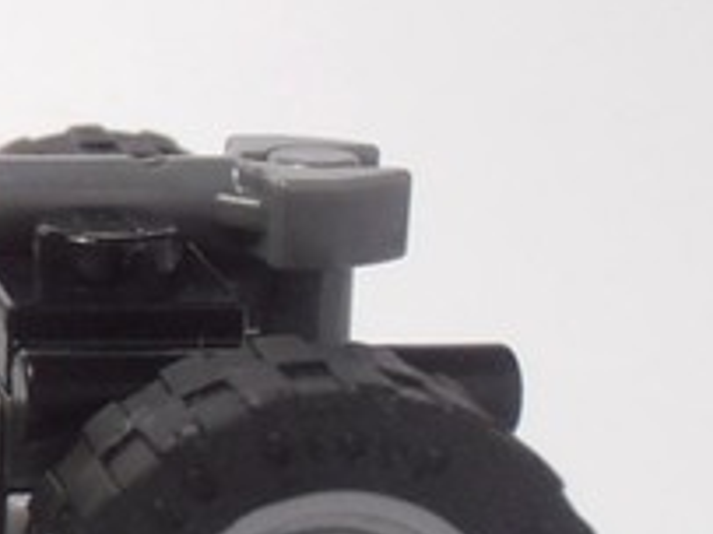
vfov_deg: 9.0
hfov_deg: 11.1
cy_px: 269
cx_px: -653
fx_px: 3376
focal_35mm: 164
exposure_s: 1/50
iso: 80
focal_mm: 6.61
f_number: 3.9
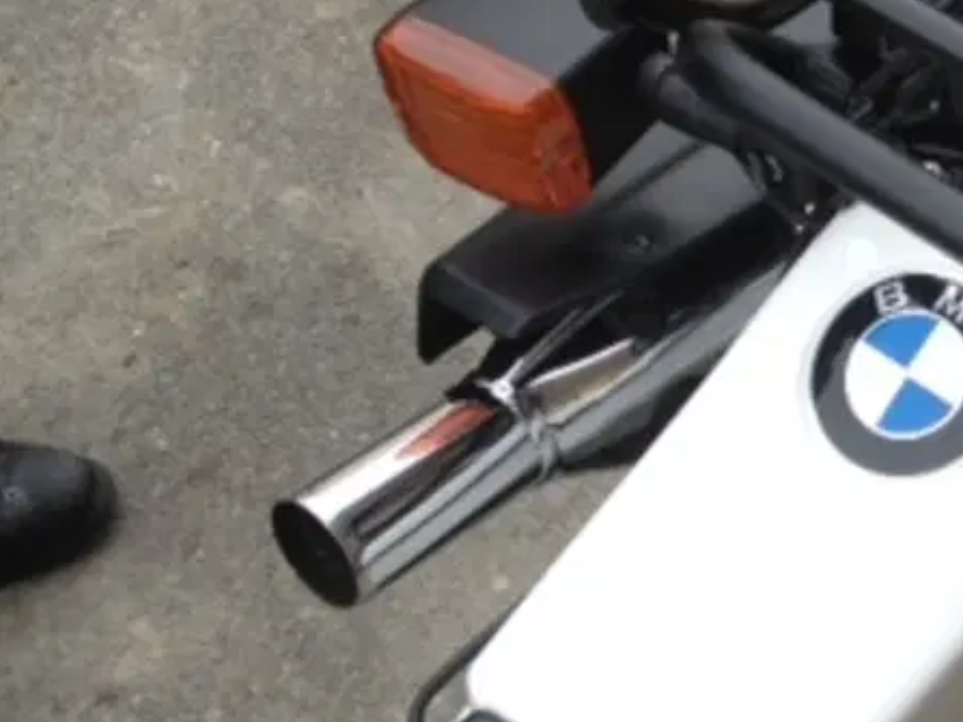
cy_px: 213
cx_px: 1222
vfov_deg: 15.7
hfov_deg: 19.4
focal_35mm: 94
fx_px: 2614
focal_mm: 4.28
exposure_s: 1/329
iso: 50
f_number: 2.4
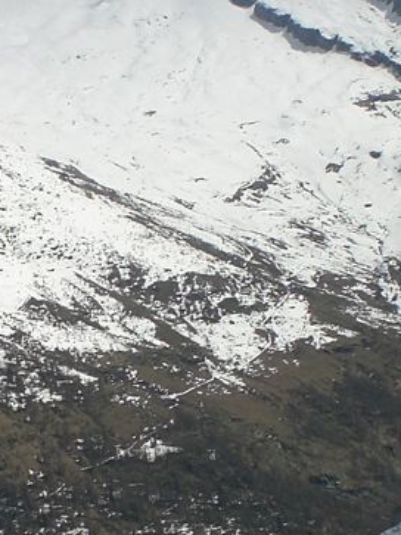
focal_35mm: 134
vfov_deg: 14.6
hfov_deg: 10.7
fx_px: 2071
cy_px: 448
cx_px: -172
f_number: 4.4
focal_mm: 6.3
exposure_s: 1/1250
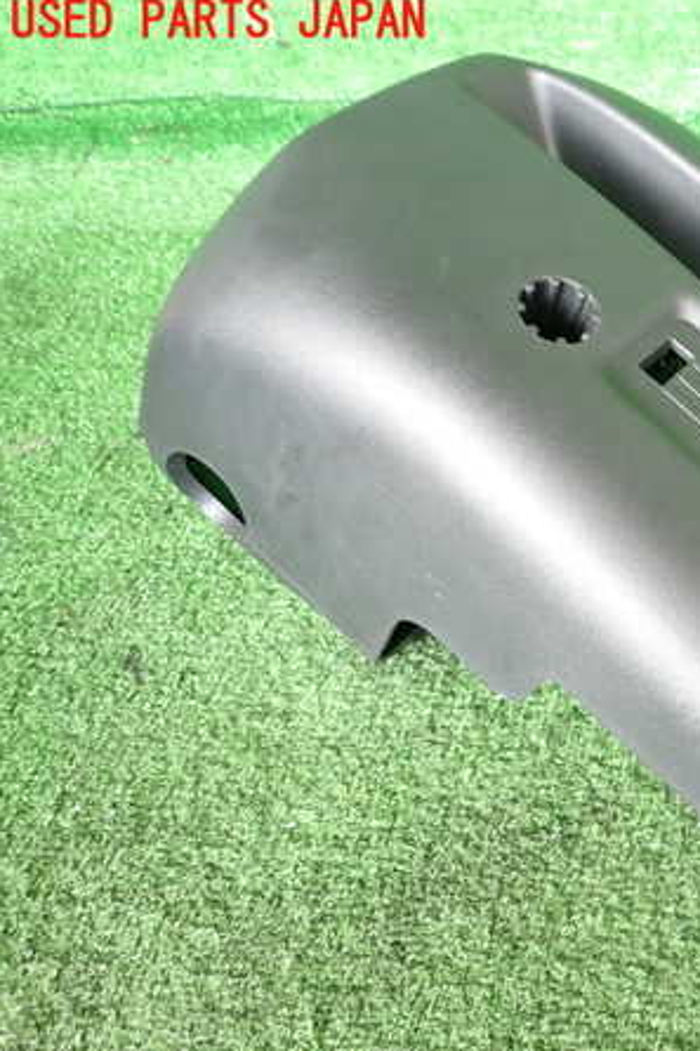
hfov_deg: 34.3
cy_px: 523
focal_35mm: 35
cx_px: 705
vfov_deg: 54.5
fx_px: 1022
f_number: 2
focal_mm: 4.5
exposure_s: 1/40
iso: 200
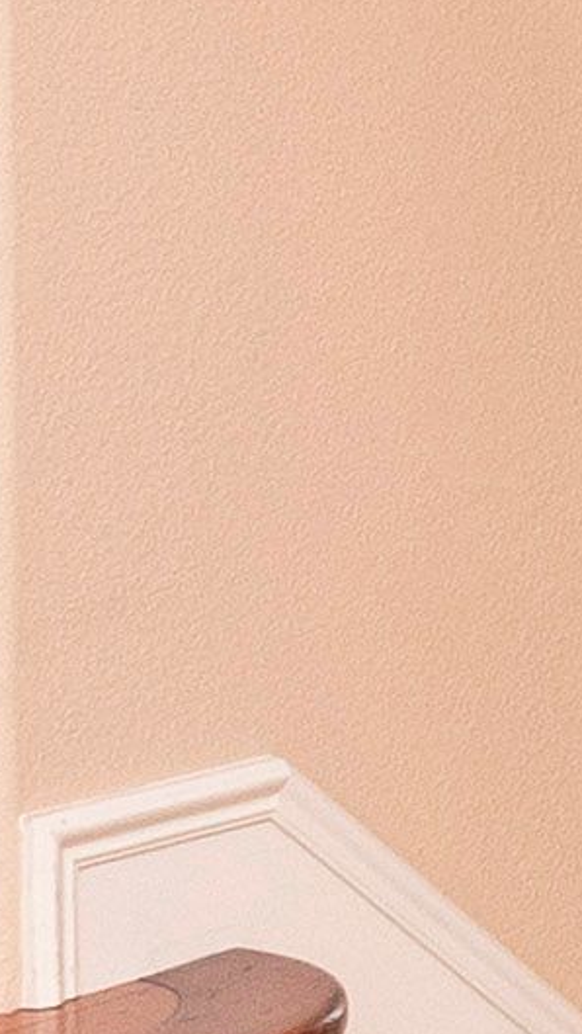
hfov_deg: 6.4
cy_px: 35
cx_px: 2189
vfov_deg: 13.3
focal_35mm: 160
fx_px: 4385
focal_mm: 7
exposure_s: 1/5
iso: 400
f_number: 8
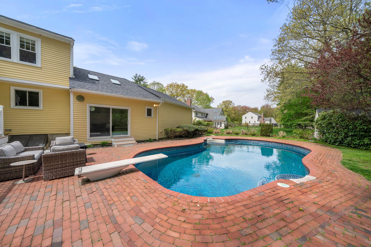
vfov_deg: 90.1
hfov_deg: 112.6
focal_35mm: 12
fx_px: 124
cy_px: 124
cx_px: 186
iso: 320
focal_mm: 12
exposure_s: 1/500
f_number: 8
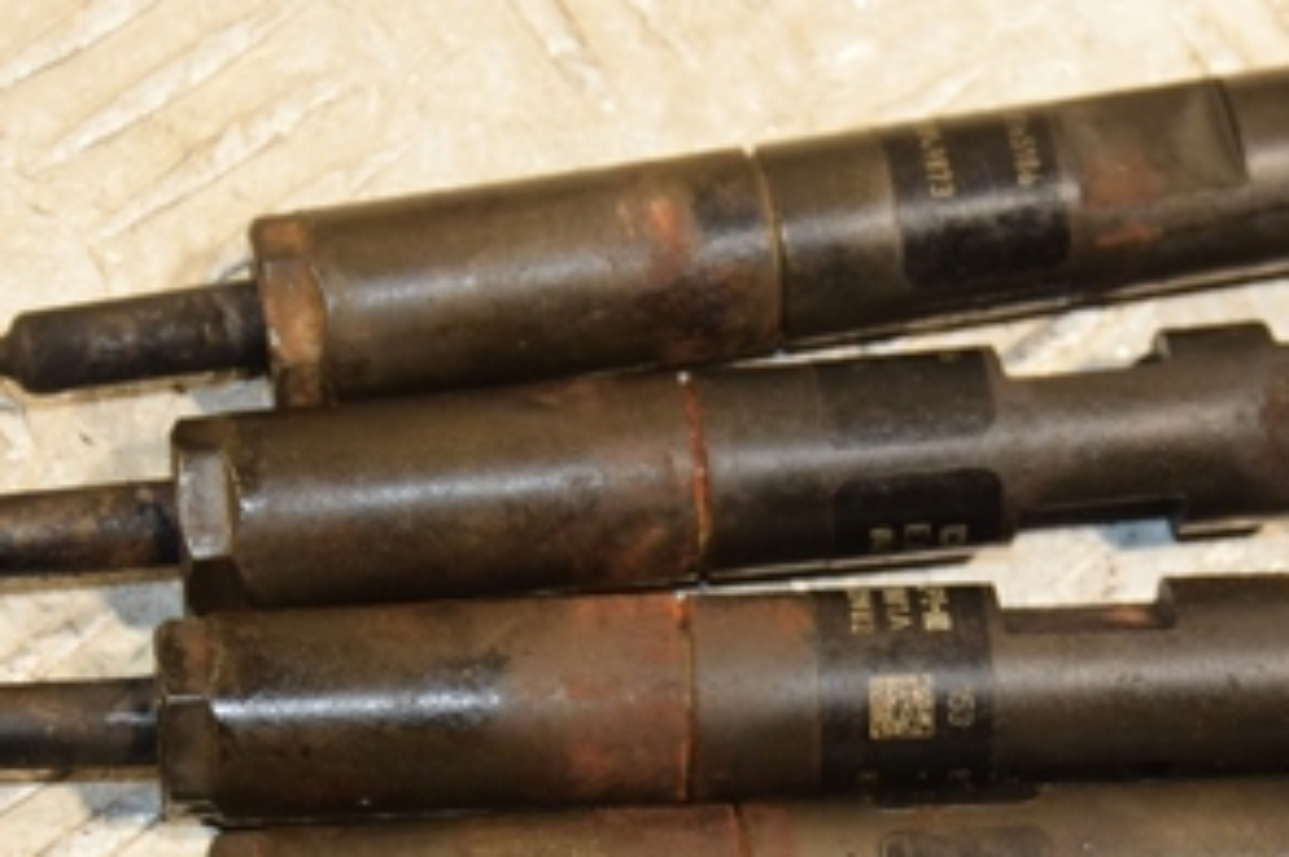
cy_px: 568
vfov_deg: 6.8
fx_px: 7225
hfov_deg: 10.2
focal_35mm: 202
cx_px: 966
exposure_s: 1/200
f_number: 5.3
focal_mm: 62
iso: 800
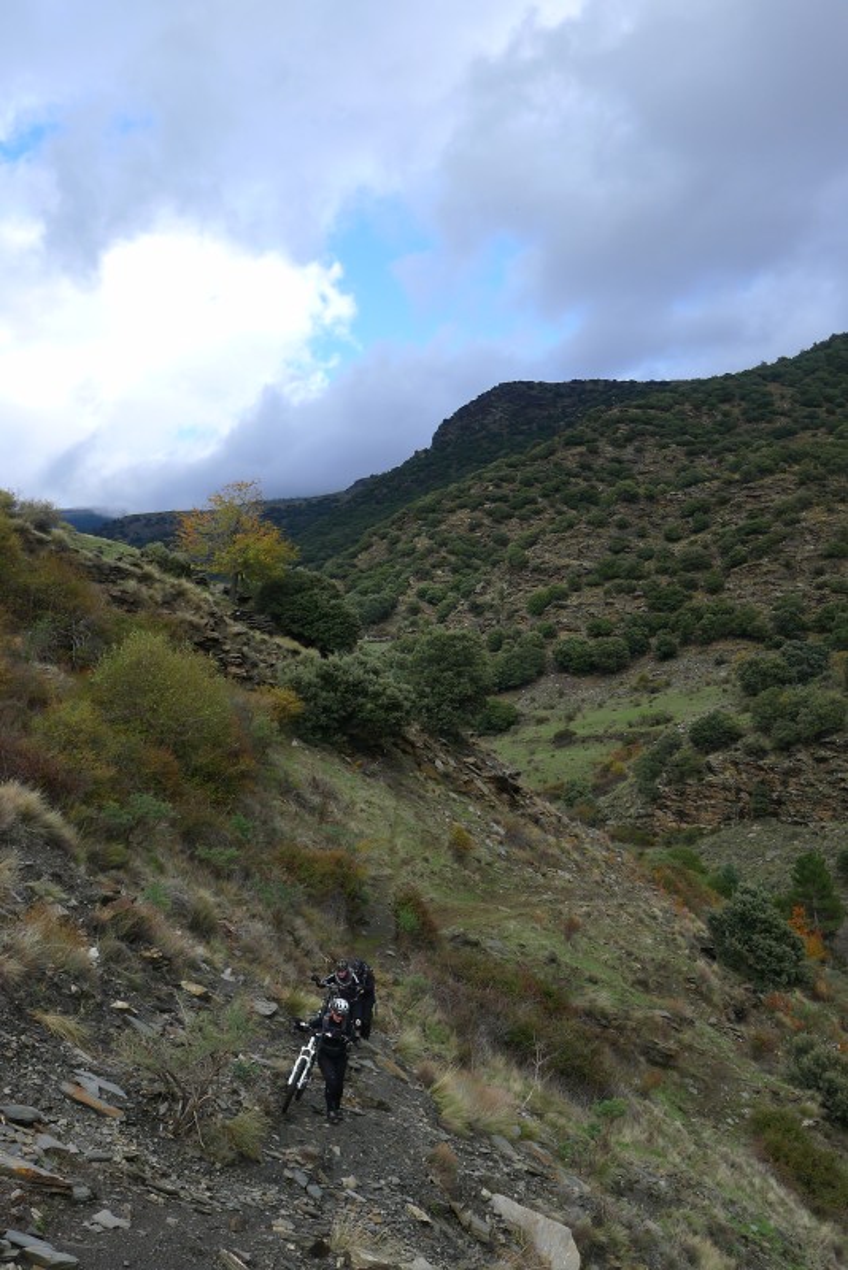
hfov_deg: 37.9
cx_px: 424
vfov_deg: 54.4
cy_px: 635
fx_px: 1236
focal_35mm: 35
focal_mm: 7.5
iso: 80
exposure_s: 1/500
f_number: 2.8
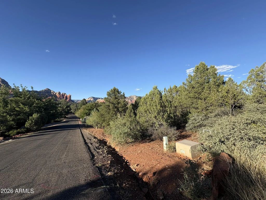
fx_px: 108
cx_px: 133
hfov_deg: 102.1
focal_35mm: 14
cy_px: 100
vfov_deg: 85.7
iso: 40
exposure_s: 1/1160
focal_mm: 2.22
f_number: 2.2
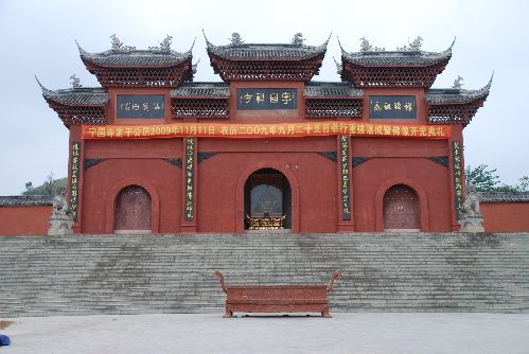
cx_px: 264
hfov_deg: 49.5
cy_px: 177
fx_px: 574
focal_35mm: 39
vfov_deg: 34.3
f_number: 5.6
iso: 110
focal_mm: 26
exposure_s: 1/125
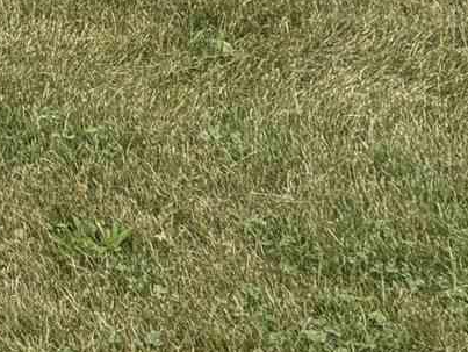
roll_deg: +0.9
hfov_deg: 8.9
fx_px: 2679
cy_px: -934
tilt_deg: +1.4
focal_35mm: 198
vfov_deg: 6.4
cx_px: -722
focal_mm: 5.96
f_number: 1.6
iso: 50
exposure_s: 1/2538
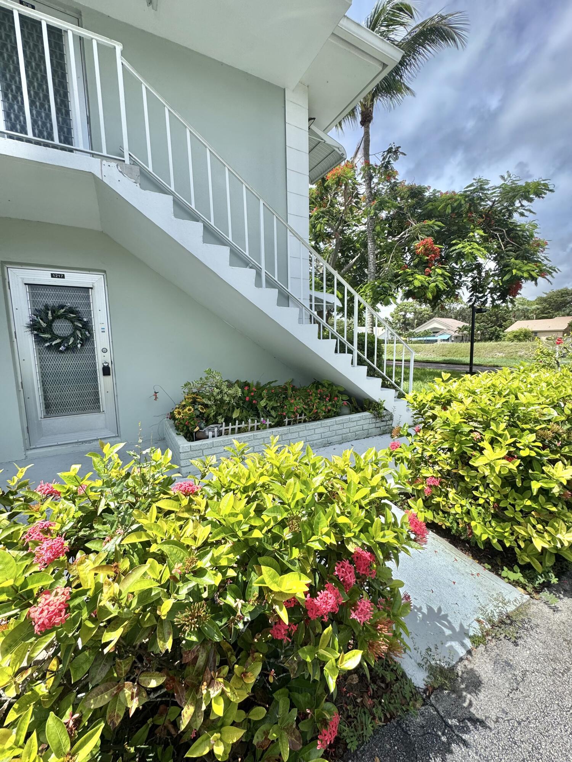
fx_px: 308
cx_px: 286
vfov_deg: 102.1
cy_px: 381
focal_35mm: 14
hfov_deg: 85.7
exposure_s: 1/1277
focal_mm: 2.22
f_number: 2.2
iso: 40
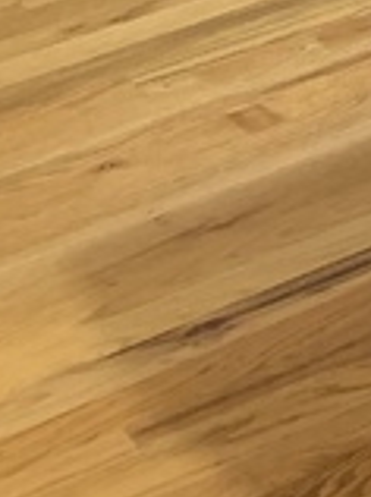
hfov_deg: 7.2
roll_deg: +1.0
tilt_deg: -6.5
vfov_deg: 9.3
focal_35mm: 178
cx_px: 1195
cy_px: -871
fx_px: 2551
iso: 320
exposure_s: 1/60
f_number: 1.8
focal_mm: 4.25
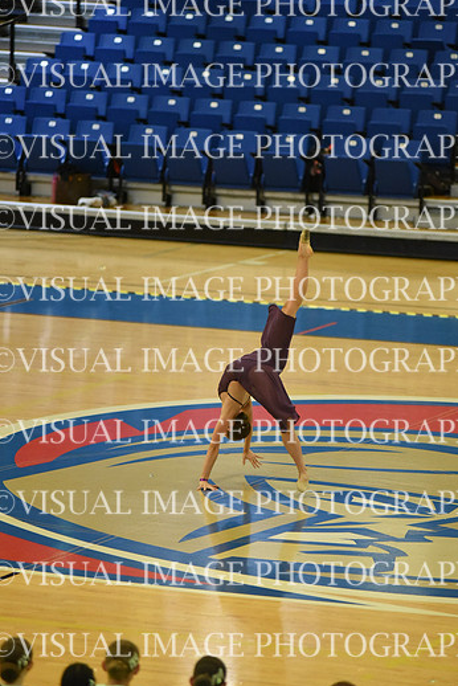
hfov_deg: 6.1
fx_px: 4269
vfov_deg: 9.2
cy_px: 324
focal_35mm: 224
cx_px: 246
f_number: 2.8
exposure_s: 1/1000
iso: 8000
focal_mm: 200
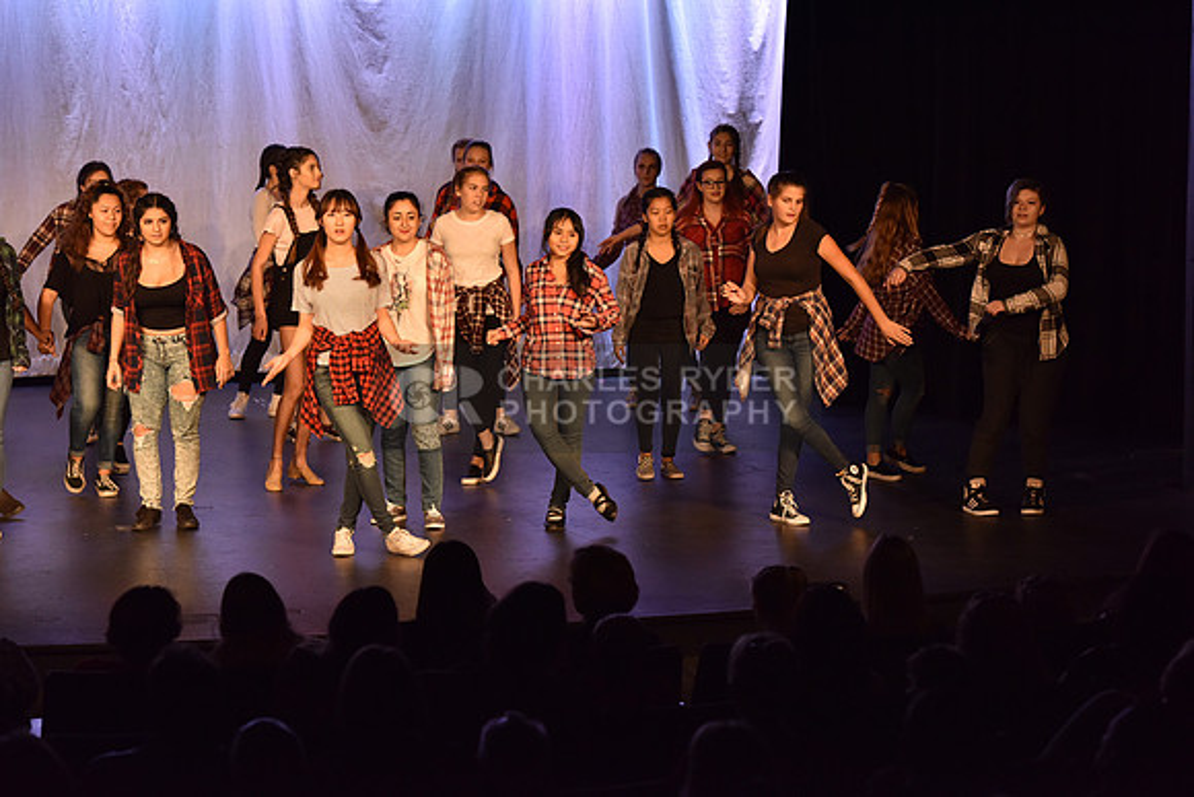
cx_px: 597
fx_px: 3649
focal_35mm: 110
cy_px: 398
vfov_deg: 12.5
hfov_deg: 18.6
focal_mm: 110
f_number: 4.5
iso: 2000
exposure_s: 1/250
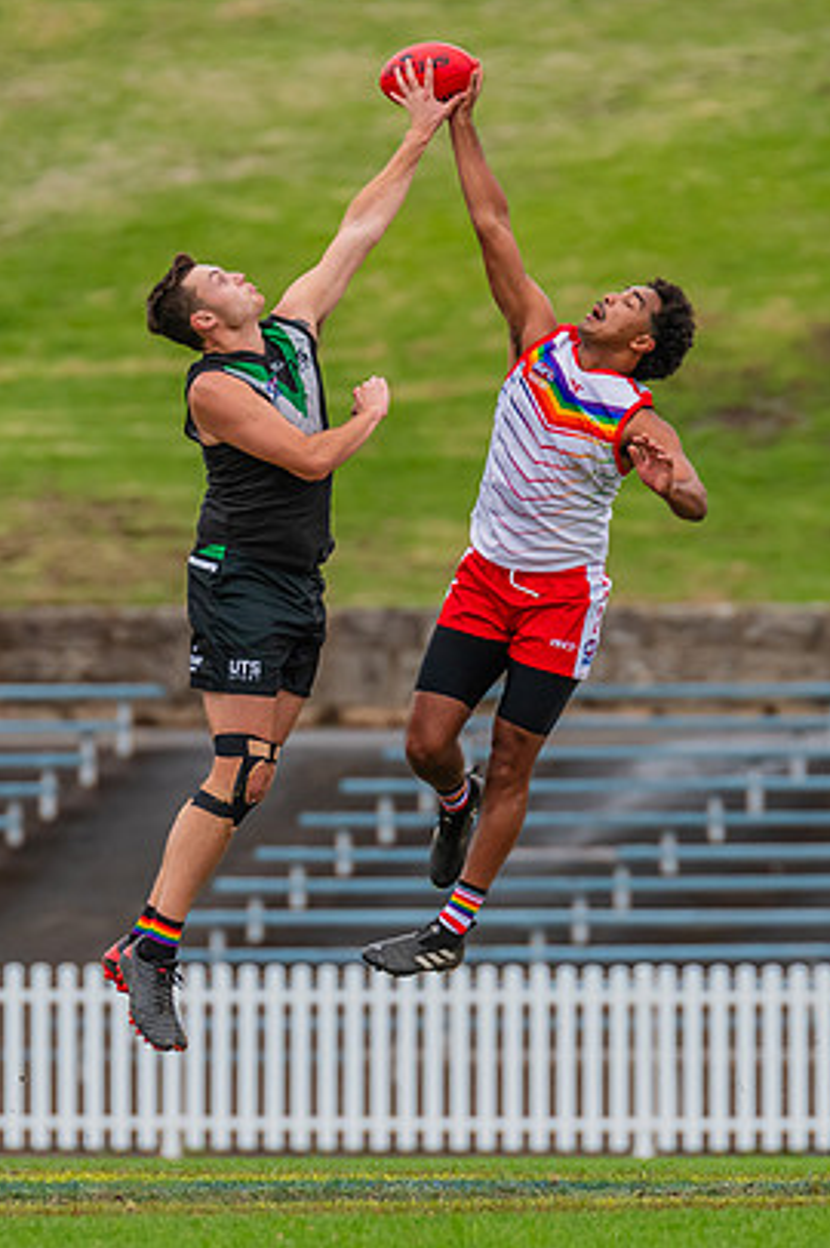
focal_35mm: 826
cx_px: 269
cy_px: 700
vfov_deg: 2.5
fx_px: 28612
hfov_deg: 1.7
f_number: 5
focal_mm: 420
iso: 800
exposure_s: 1/1000
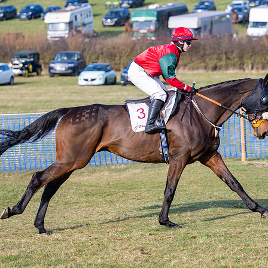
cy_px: 132
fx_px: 1638
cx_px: 153
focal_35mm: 187
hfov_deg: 9.4
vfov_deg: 9.4
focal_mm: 96
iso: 125
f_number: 2.8
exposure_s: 1/1000
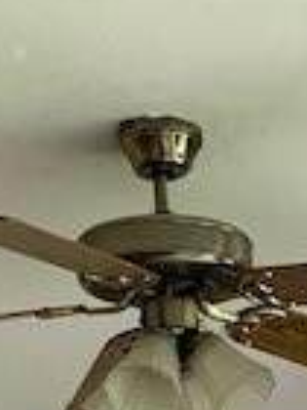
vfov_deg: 13.6
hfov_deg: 12.3
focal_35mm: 119
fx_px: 1407
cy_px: 870
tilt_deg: -4.9
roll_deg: +2.6
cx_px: 307
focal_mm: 4.25
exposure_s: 1/60
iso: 100
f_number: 1.8
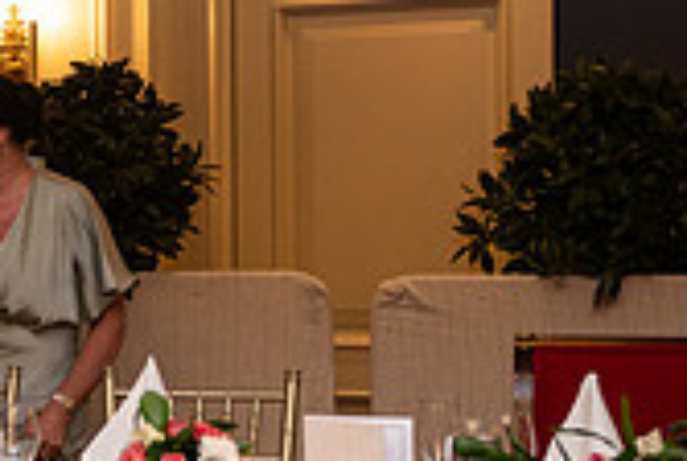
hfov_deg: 16.7
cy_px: 274
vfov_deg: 12.4
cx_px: -354
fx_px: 2122
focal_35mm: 111
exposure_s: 1/160
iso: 640
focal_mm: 32
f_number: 3.5
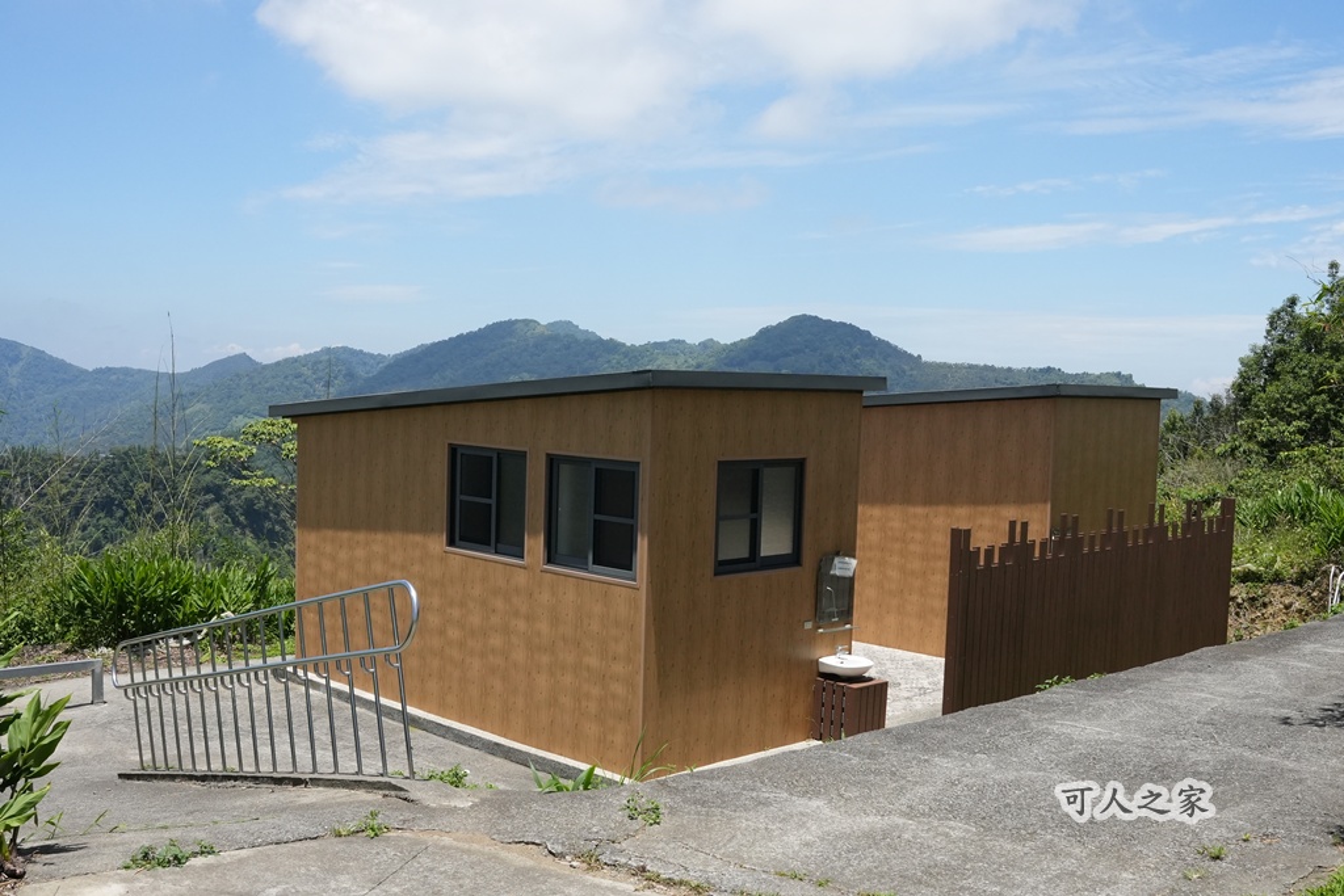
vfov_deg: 36.9
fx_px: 1344
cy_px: 448
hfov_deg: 53.1
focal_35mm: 36
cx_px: 672
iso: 1600
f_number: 9
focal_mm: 24
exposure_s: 1/2500
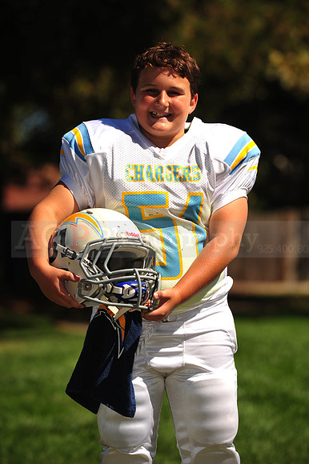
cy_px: 232
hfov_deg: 6.9
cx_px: 154
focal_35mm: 200
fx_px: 2578
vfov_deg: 10.3
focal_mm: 200
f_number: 5
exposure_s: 1/1000
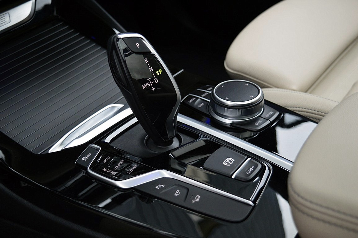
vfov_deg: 26.4
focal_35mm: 51
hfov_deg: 38.9
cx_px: 179
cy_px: 119
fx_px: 507
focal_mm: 34
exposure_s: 1/60
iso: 800
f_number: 4.5
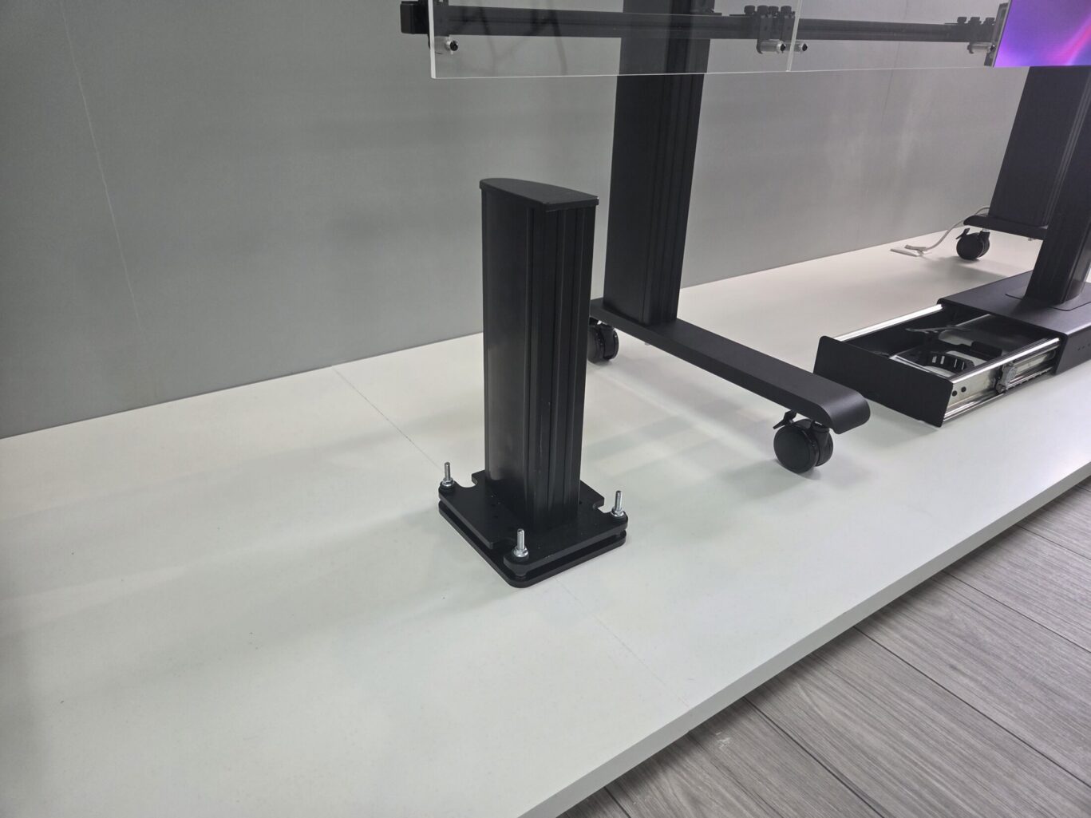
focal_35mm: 23
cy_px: 409
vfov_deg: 58.9
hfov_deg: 73.9
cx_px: 546
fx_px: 725
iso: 80
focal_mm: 5.4
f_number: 1.8
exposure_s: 1/100
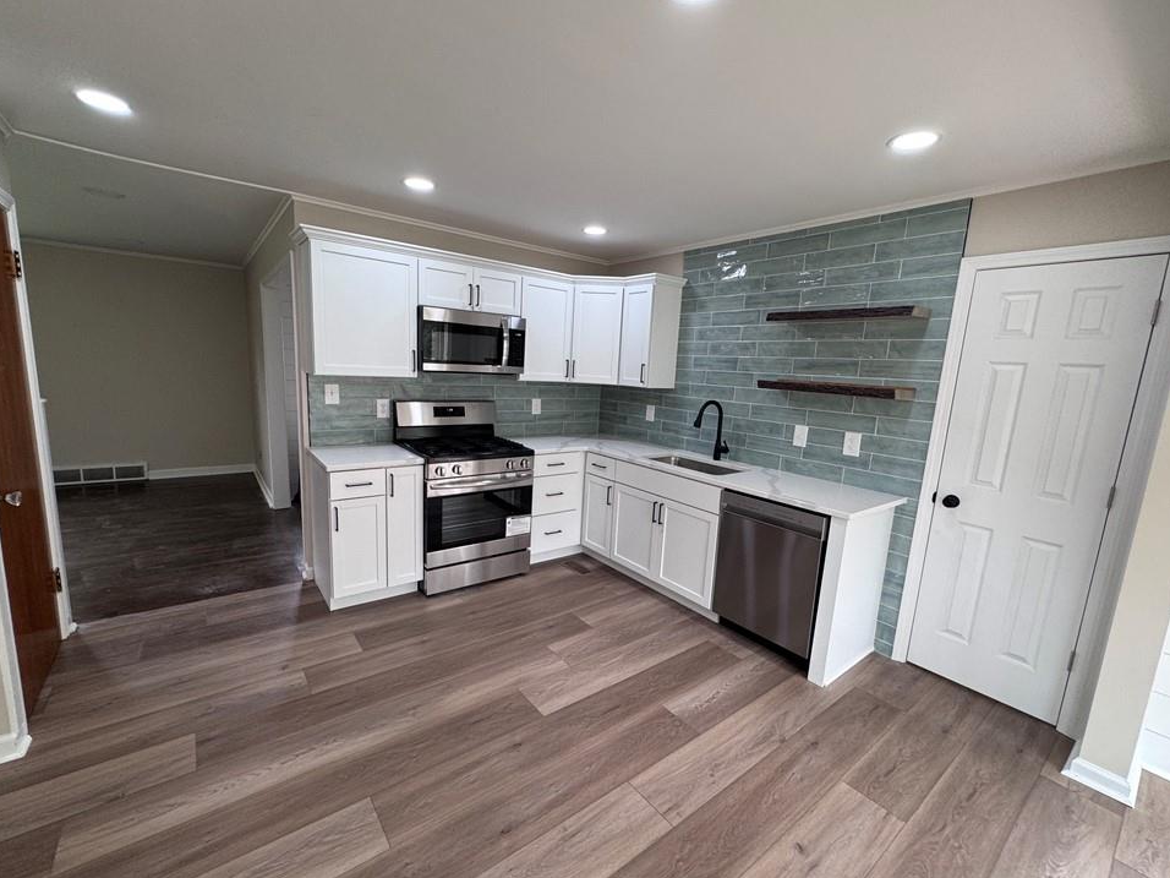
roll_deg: -3.1
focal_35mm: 15
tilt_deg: -9.9
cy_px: 449
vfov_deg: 81.7
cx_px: 580
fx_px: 507
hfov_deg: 98.2
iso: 160
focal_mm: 2.22
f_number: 2.2
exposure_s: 1/120
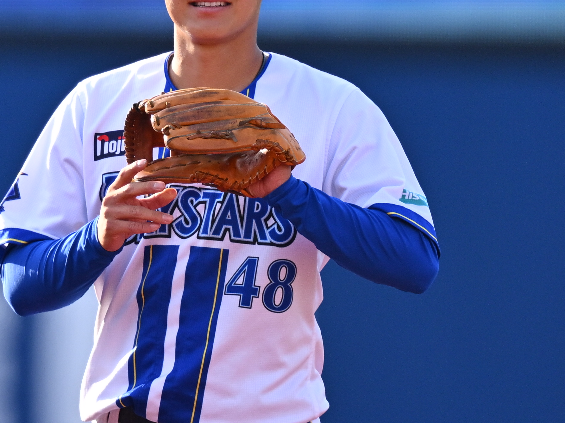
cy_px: 167
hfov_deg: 2.1
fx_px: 15193
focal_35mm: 931
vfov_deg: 1.6
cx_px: 207
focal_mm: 400
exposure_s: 1/2000
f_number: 2.8
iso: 320
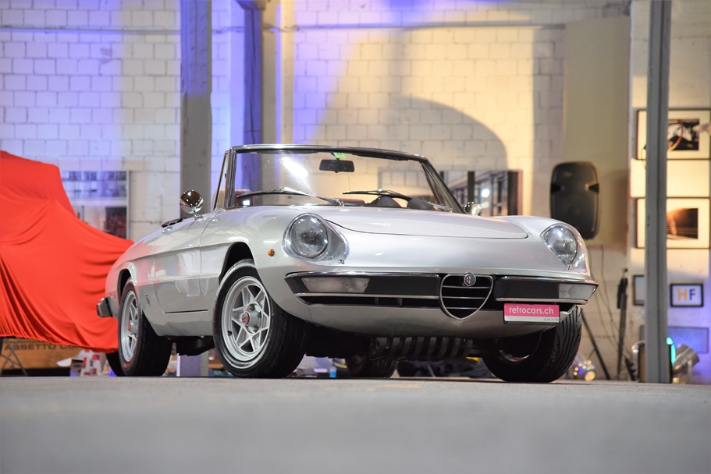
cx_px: 356
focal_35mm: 120
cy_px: 237
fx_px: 2371
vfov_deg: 11.4
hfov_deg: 17.1
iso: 1000
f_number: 4
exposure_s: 1/60
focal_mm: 120
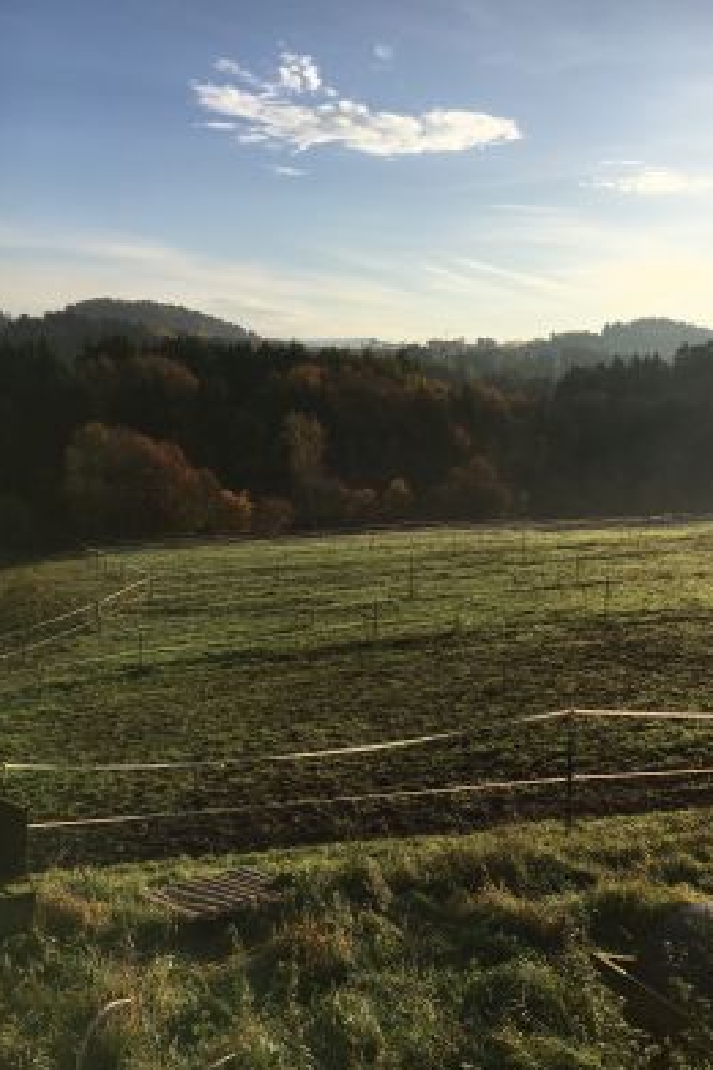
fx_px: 922
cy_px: 536
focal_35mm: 31
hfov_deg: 42.3
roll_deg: -1.0
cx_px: 358
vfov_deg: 60.3
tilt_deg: -11.0
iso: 25
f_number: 2.2
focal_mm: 4.15
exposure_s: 1/2079
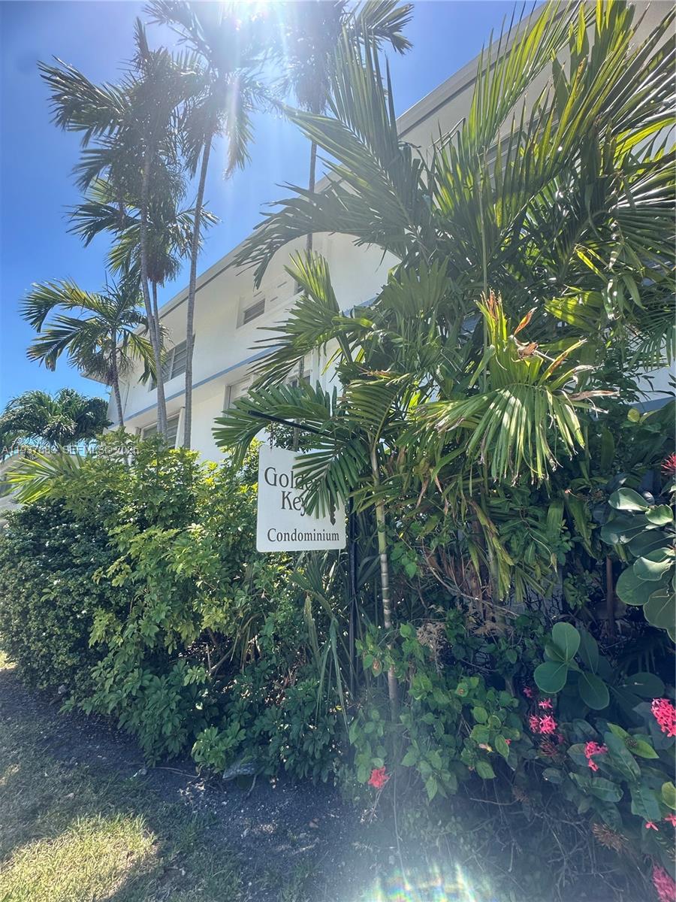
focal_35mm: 14
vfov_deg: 102.1
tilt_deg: +15.2
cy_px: 451
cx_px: 338
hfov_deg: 85.7
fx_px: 365
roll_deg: -1.5
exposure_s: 1/606
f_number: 2.2
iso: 40
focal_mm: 2.22
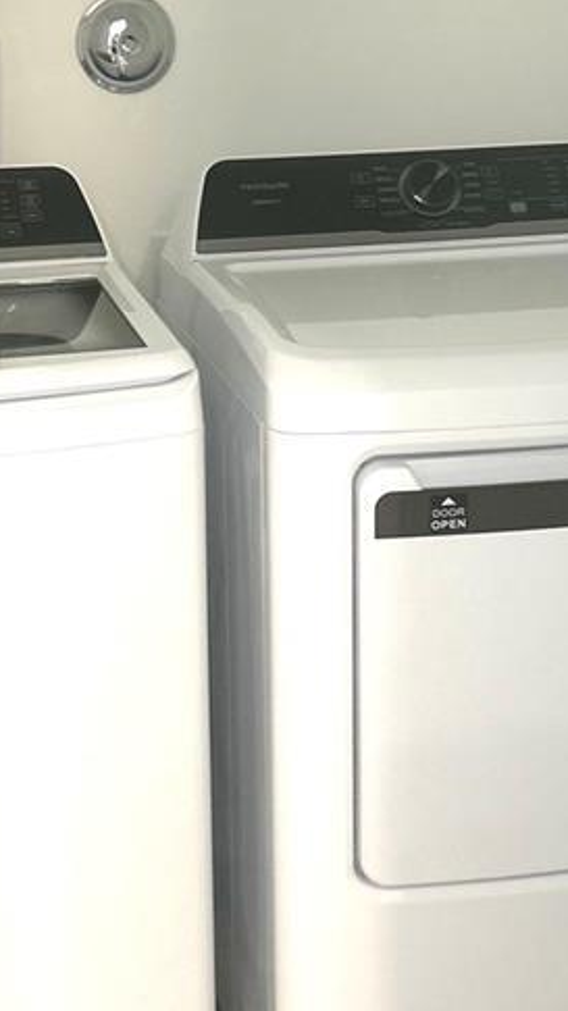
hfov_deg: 17.2
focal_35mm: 70
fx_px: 1876
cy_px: 379
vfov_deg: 30.0
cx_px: 252
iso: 100
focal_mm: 5.7
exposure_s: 1/60
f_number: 1.5
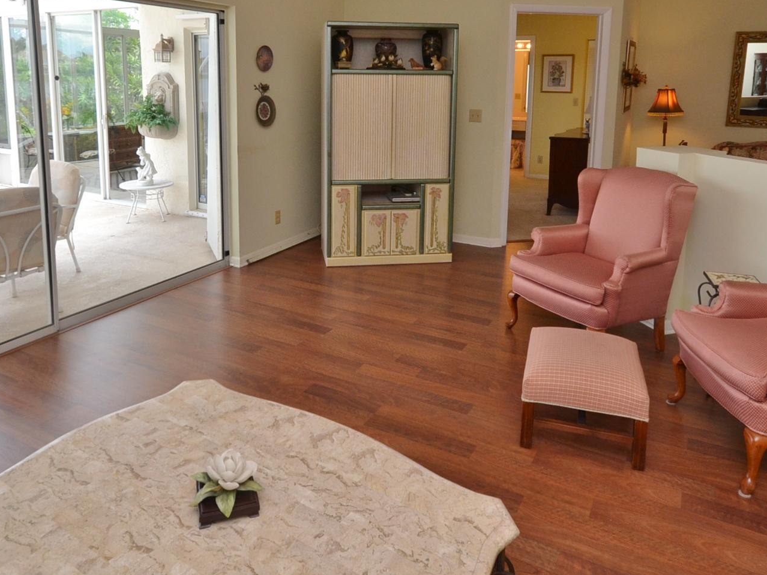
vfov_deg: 51.6
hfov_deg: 67.2
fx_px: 576
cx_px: 352
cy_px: 170
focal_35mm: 26
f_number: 5
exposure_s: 1/100
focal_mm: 10
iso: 400
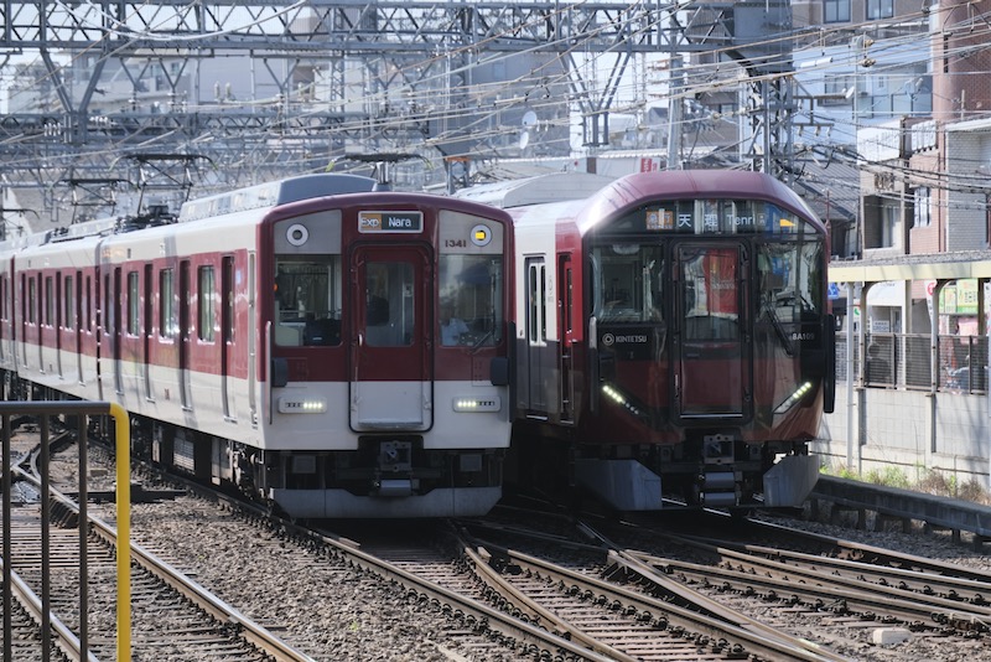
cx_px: 496
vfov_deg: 9.8
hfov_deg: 14.6
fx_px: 3855
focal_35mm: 140
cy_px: 331
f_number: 5
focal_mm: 93.2
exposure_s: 1/800
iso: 640
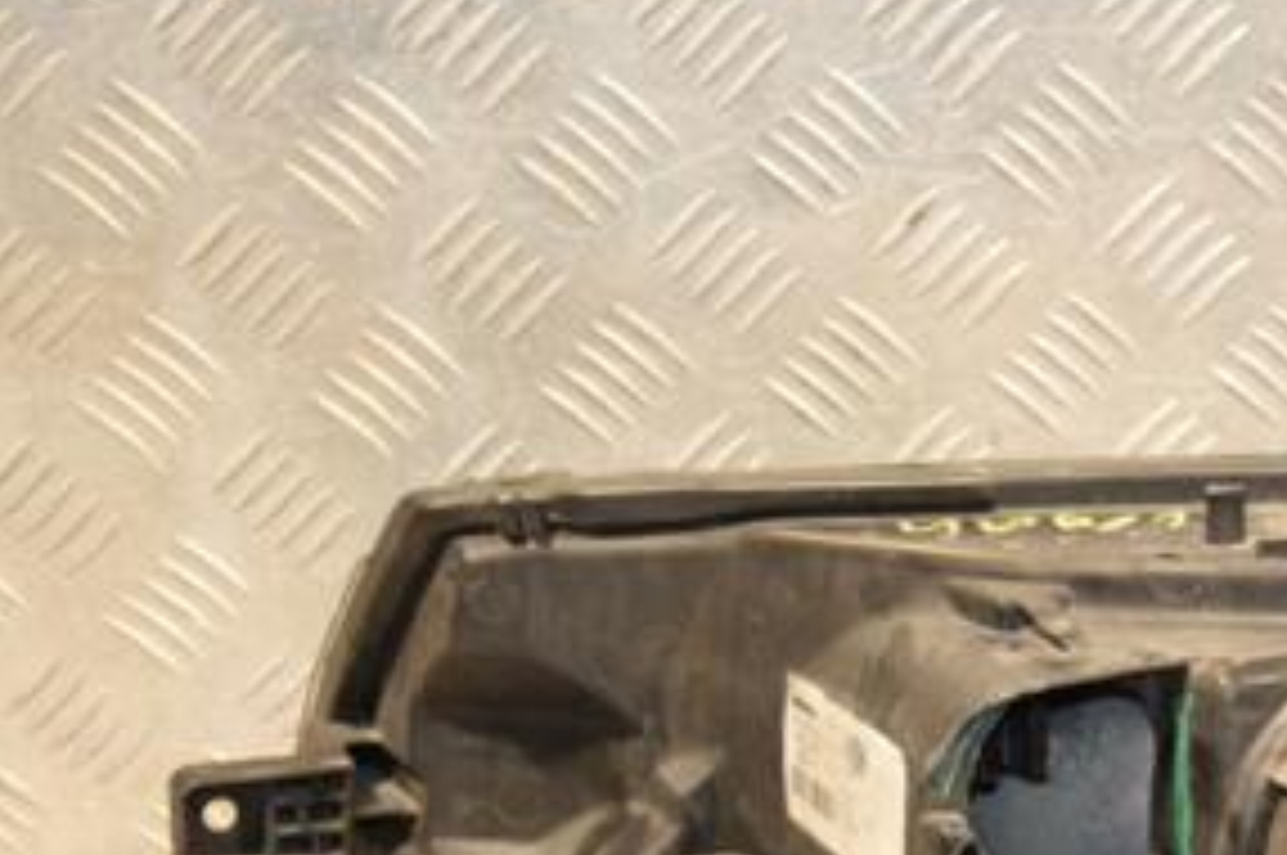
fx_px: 4499
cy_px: 765
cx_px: 1202
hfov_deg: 16.0
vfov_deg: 10.8
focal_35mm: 126
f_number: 4.8
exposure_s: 1/100
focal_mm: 40
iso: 800
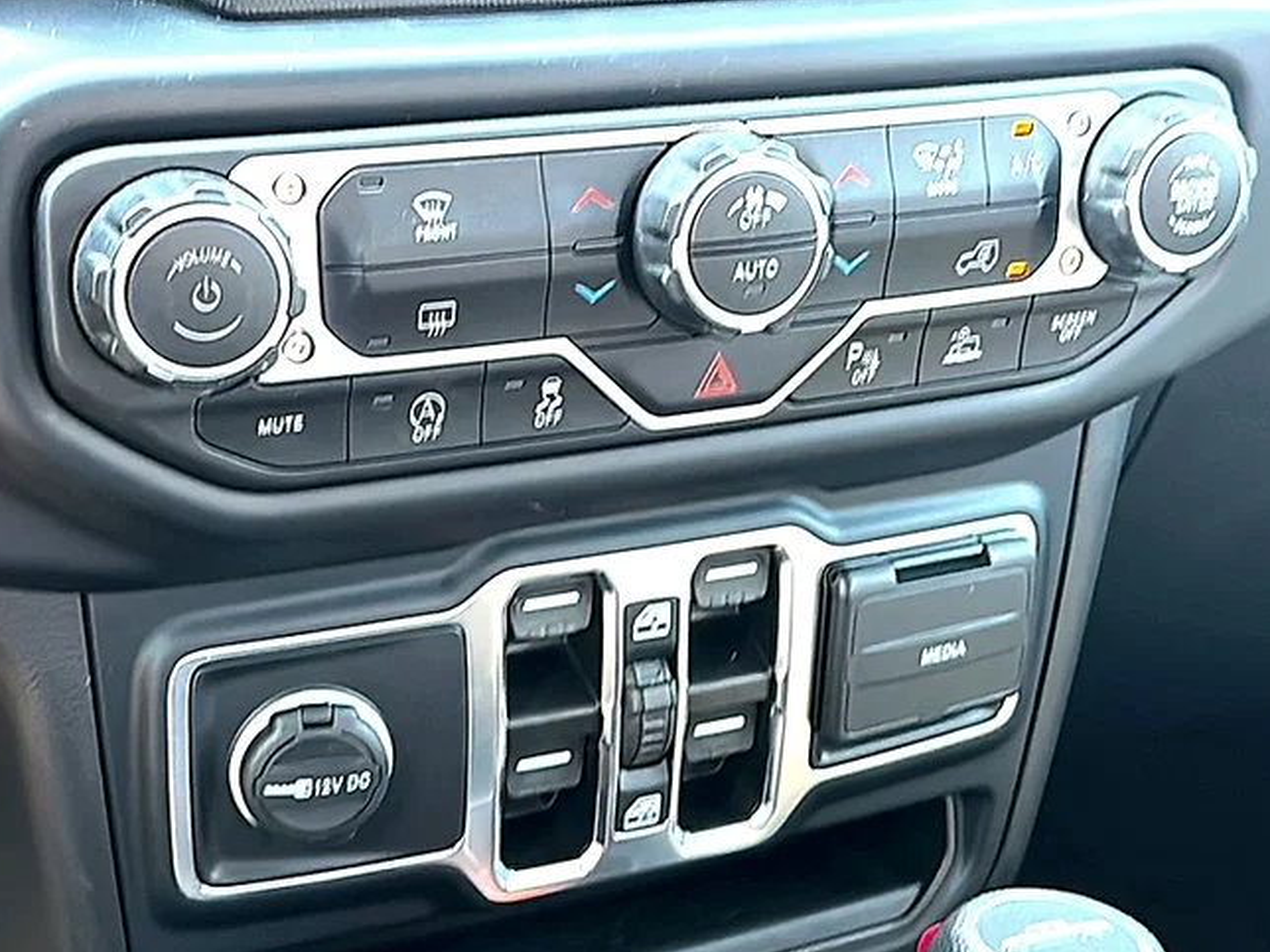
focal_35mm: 50
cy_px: 478
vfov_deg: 29.1
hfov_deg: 38.2
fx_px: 1834
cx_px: 659
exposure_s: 1/45
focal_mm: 6.86
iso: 250
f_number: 1.78
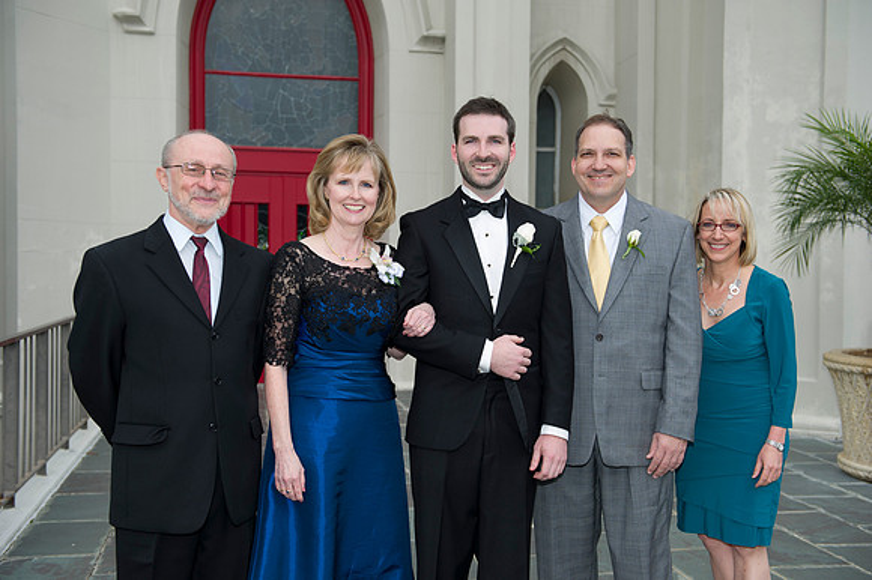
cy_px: 290
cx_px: 436
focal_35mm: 42
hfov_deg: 46.4
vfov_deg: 31.9
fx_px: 1017
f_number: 4
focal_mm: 42
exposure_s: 1/125
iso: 200
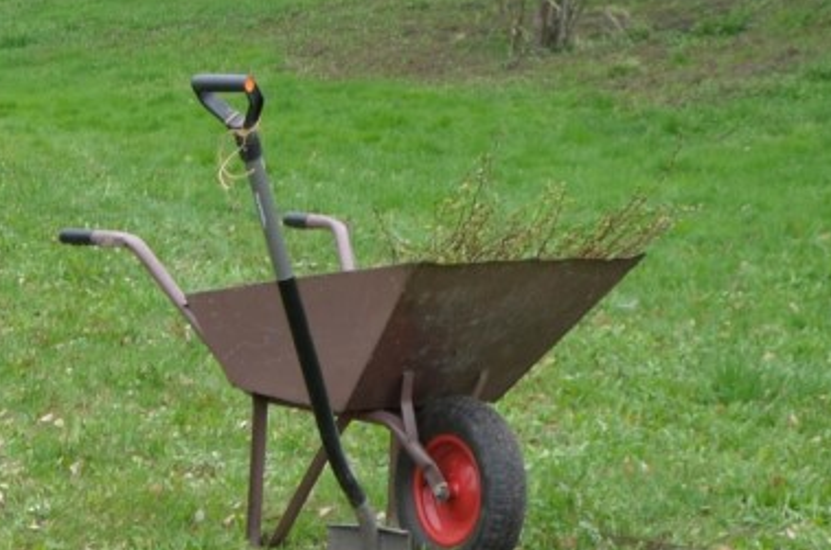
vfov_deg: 8.1
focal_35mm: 168
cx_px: -337
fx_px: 3870
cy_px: 195
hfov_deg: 11.8
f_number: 8
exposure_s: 1/60
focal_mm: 26
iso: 140
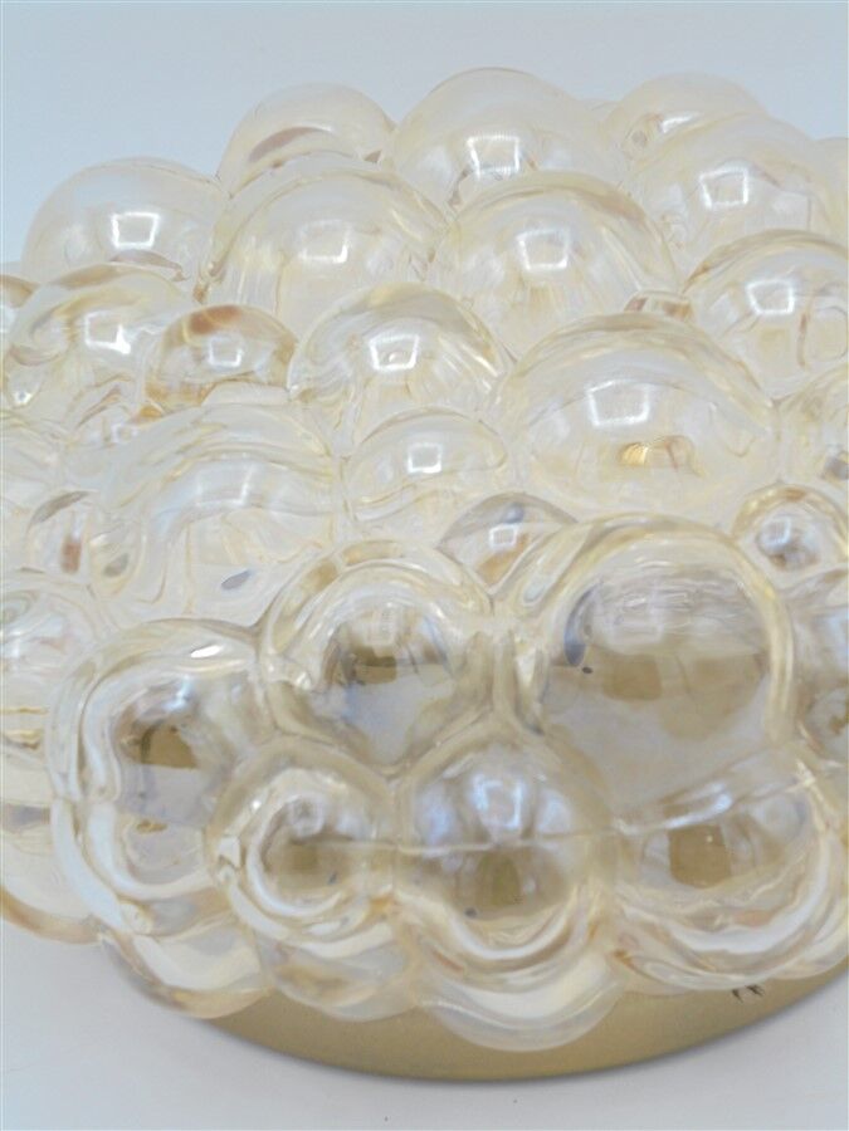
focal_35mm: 94
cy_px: 566
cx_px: 424
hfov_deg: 15.7
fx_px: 3074
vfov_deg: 20.9
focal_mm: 16.9
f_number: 4.7
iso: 100
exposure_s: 1/125
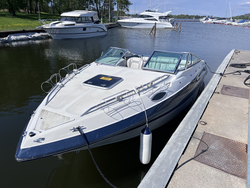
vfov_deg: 53.1
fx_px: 188
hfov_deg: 67.3
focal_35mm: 26
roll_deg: -1.2
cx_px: 125
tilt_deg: -23.0
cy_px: 94
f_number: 1.5
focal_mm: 5.7
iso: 50
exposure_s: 1/8696
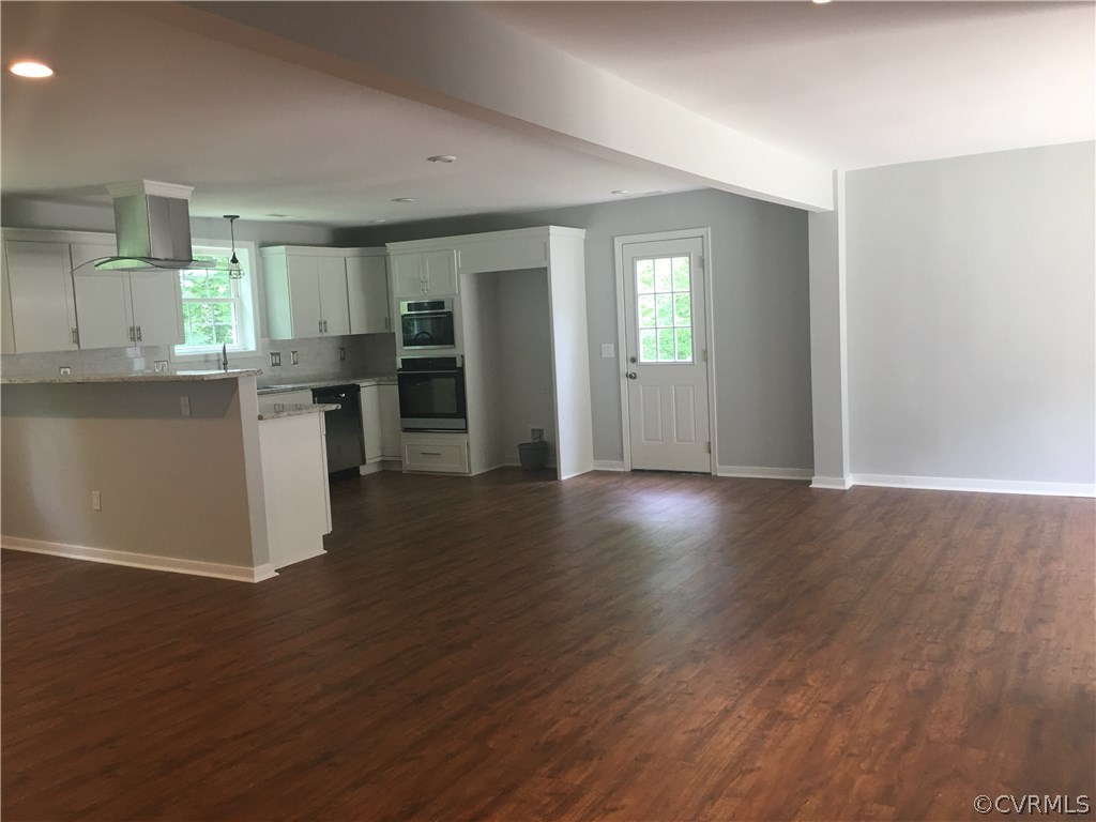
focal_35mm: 29
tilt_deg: -4.8
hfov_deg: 61.7
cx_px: 548
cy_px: 411
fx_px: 918
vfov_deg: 48.2
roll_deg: +2.5
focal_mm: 4.15
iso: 32
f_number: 2.2
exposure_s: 1/15
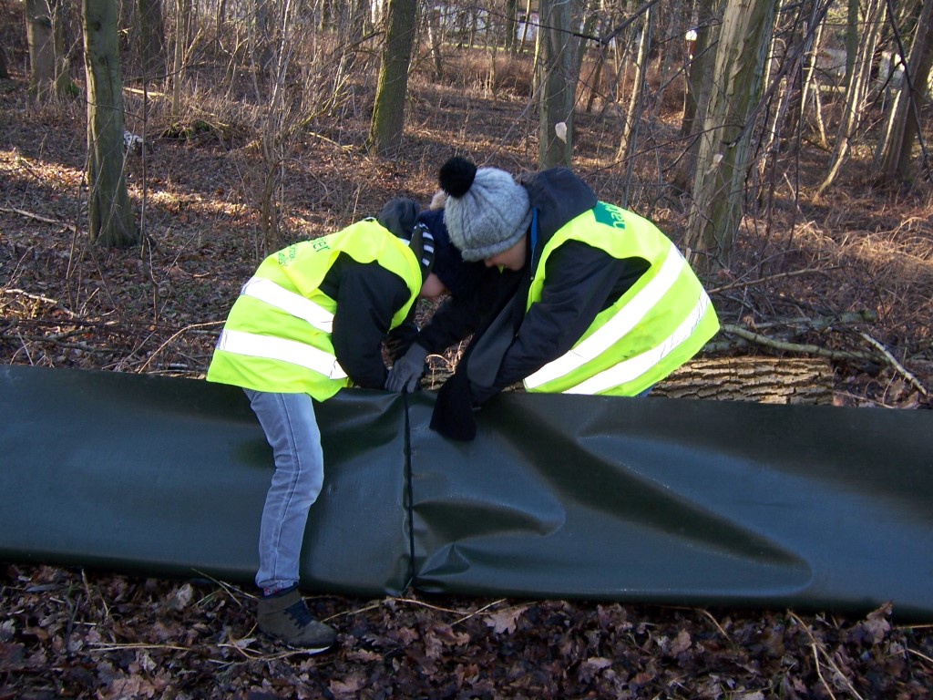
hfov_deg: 55.4
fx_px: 889
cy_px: 350
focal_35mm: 33
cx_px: 466
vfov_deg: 42.9
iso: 80
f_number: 2.8
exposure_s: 1/60
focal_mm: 5.5
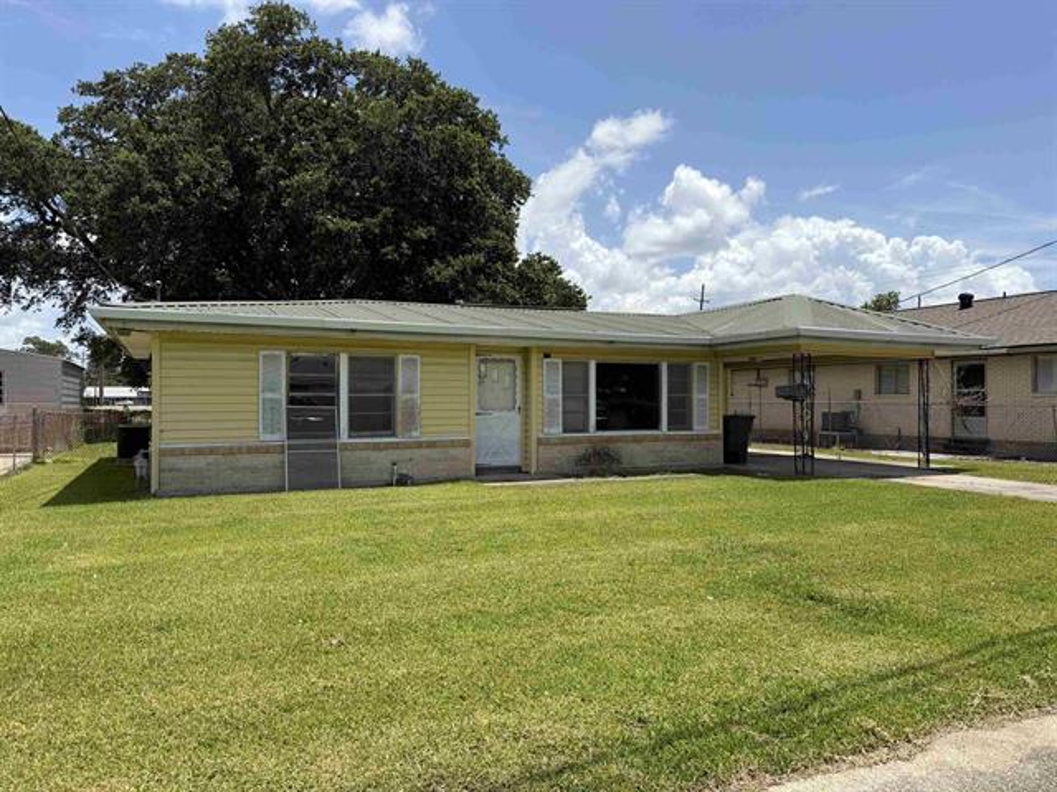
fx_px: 733
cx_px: 528
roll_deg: +0.2
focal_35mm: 24
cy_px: 396
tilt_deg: -0.4
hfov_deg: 71.6
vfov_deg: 56.8
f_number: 1.78
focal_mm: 6.76
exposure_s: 1/5319
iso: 80
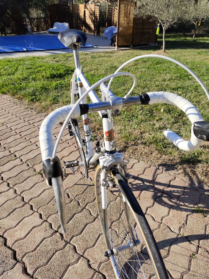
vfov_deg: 73.9
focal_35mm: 23
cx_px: 104
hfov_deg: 58.9
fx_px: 185
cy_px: 140
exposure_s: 1/1042
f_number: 1.65
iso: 50
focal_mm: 6.14
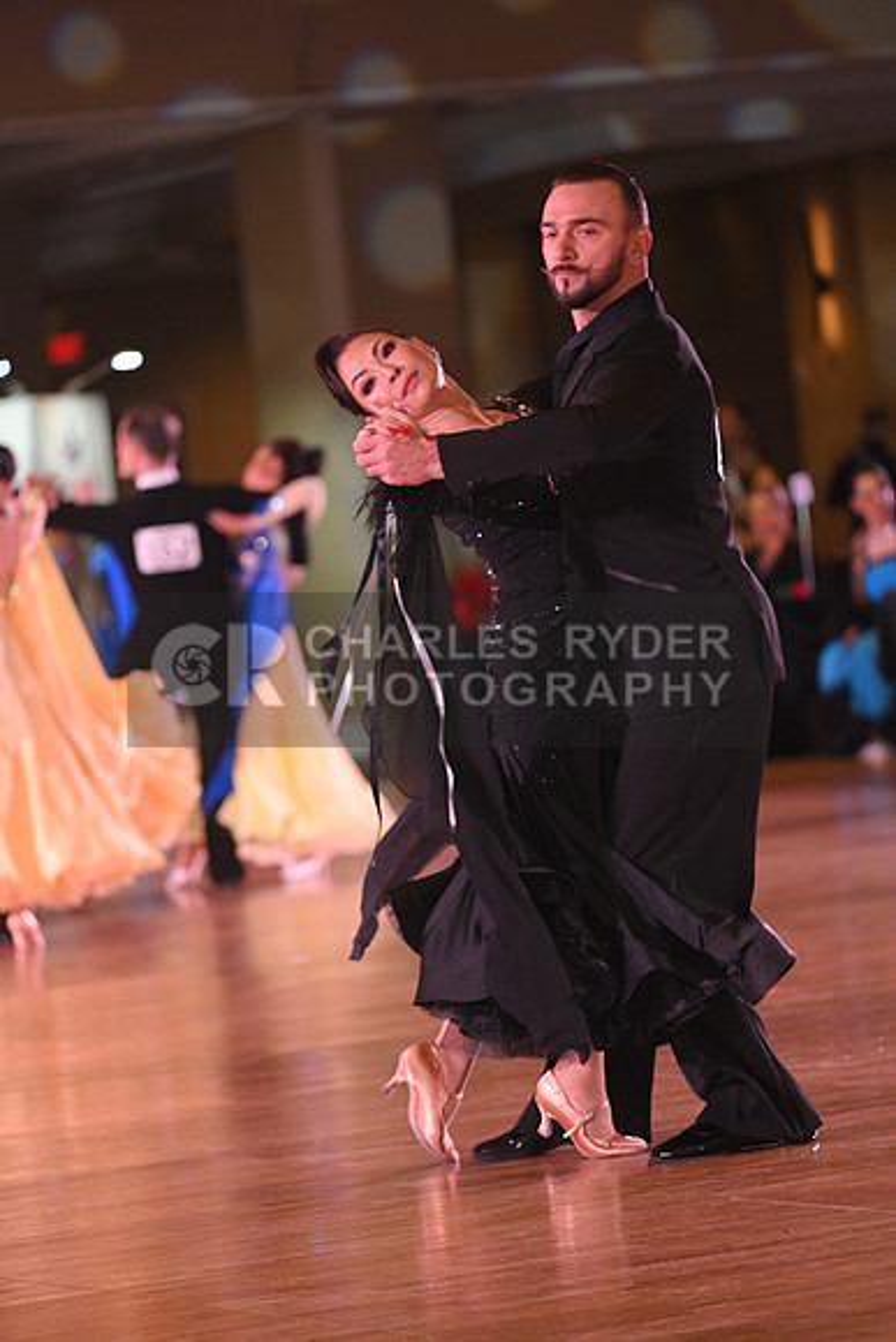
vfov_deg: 11.1
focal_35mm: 185
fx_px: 6902
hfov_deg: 7.4
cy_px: 671
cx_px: 448
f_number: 4.5
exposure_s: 1/200
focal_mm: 185
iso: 2000
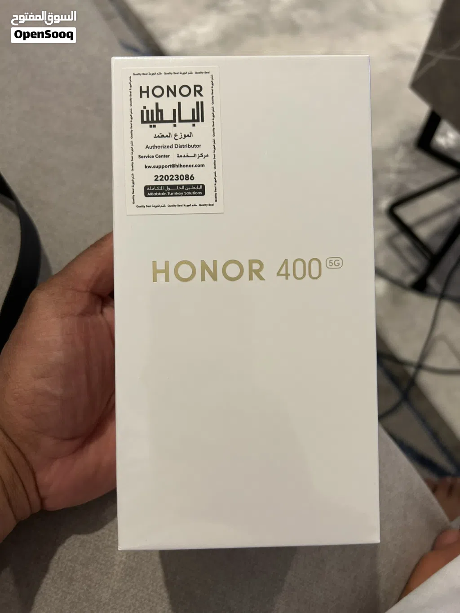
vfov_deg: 67.3
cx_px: 230
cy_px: 306
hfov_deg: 53.1
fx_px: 461
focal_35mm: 26
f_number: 1.5
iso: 160
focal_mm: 5.7
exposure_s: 1/50
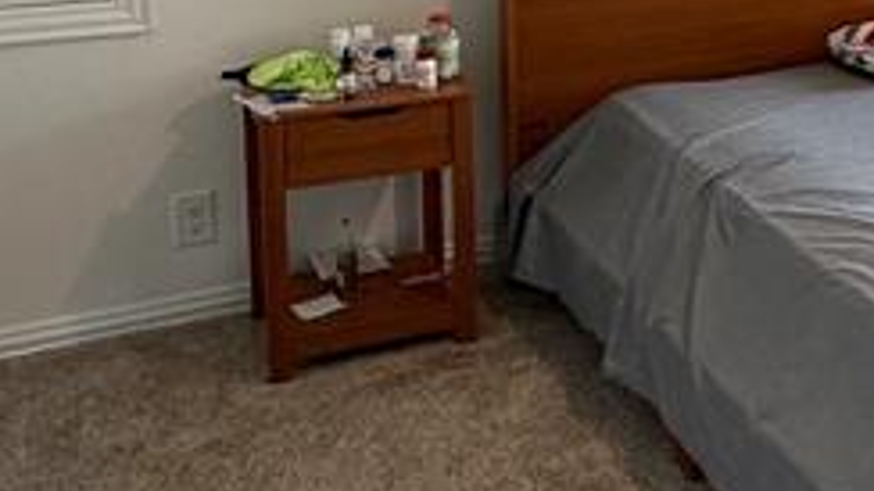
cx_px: 1139
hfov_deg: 27.4
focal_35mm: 64
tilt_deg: -8.4
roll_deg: -3.3
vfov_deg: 17.7
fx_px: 1483
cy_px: -125
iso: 125
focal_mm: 2.22
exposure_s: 1/120
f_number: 2.2
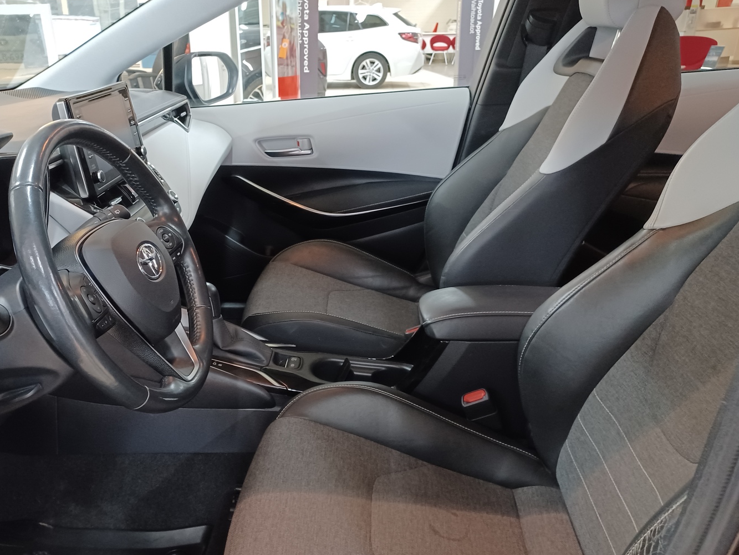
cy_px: 310
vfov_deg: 46.7
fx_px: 641
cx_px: 305
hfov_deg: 59.6
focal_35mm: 30
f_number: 1.8
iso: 800
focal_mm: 4.6
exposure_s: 1/25
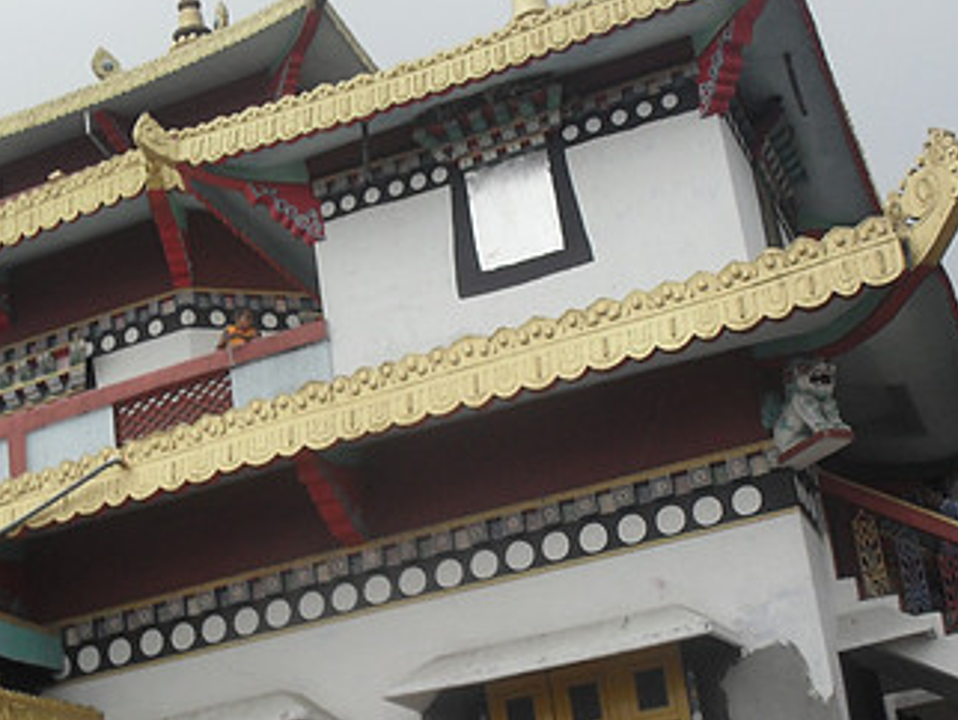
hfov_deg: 30.7
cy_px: 585
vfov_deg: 23.0
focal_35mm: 63
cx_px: 452
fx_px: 1745
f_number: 8.4
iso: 100
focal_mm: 6.3
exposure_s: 1/125
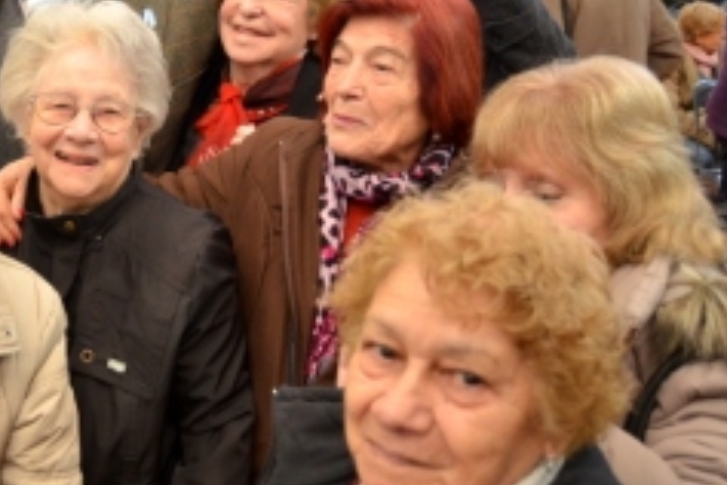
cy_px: 186
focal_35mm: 51
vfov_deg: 26.4
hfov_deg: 36.9
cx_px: 104
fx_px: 1030
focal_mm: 18
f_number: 3.5
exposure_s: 1/80
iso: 800
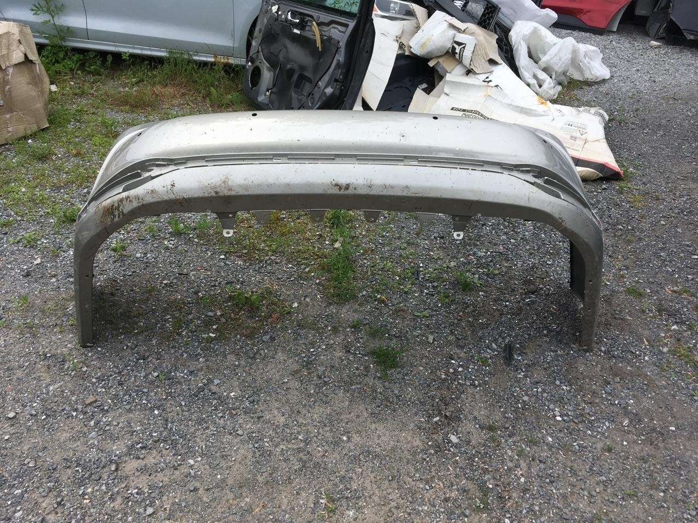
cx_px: 349
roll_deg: -1.1
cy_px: 262
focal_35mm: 29
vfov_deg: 48.2
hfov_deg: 61.7
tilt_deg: -32.9
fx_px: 585
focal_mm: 4.15
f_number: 2.2
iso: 25
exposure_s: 1/1040
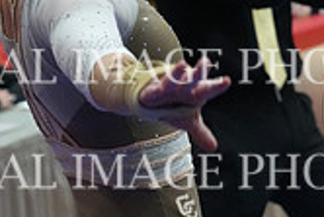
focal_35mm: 245
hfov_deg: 8.4
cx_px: 225
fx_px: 2207
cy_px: 14
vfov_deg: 5.6
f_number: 4
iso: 16000
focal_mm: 70
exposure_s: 1/1250
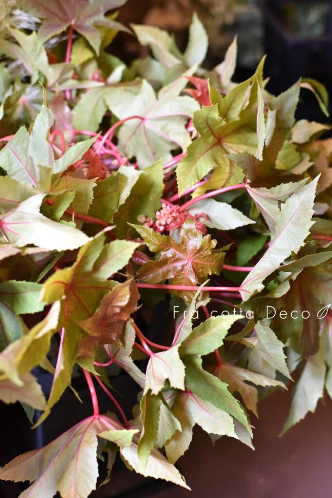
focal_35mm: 50
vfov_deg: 39.6
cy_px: 249
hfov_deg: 27.0
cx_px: 166
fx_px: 691
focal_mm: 50
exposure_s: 1/400
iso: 6400
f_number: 2.8
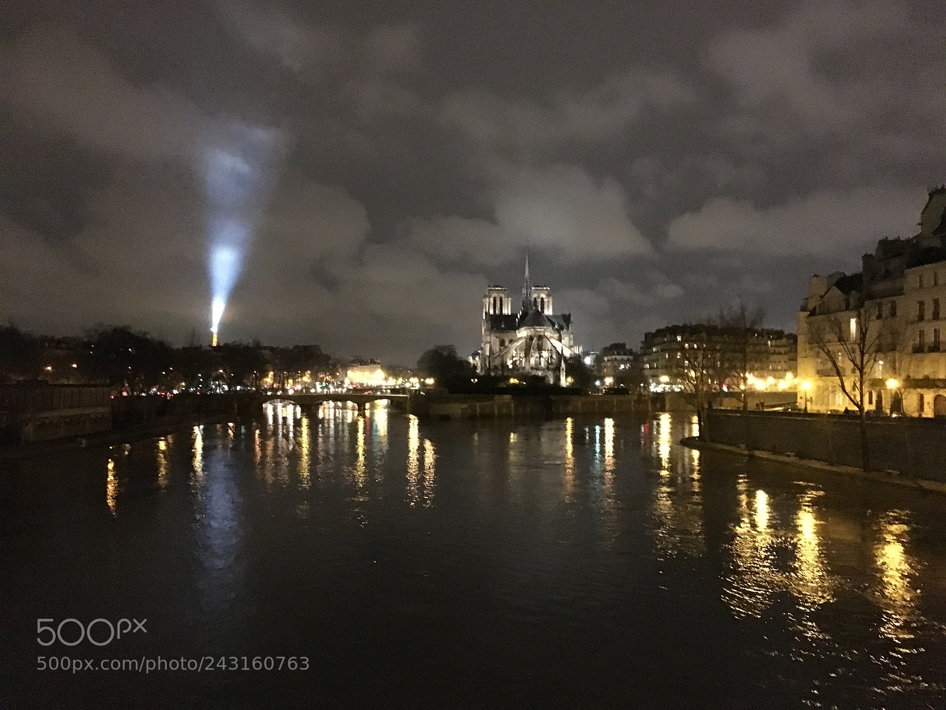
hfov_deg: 61.7
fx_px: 793
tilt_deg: +1.7
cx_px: 473
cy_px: 355
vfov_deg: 48.2
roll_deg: -0.2
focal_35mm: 29
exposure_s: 1/17
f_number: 2.2
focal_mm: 4.15
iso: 1600
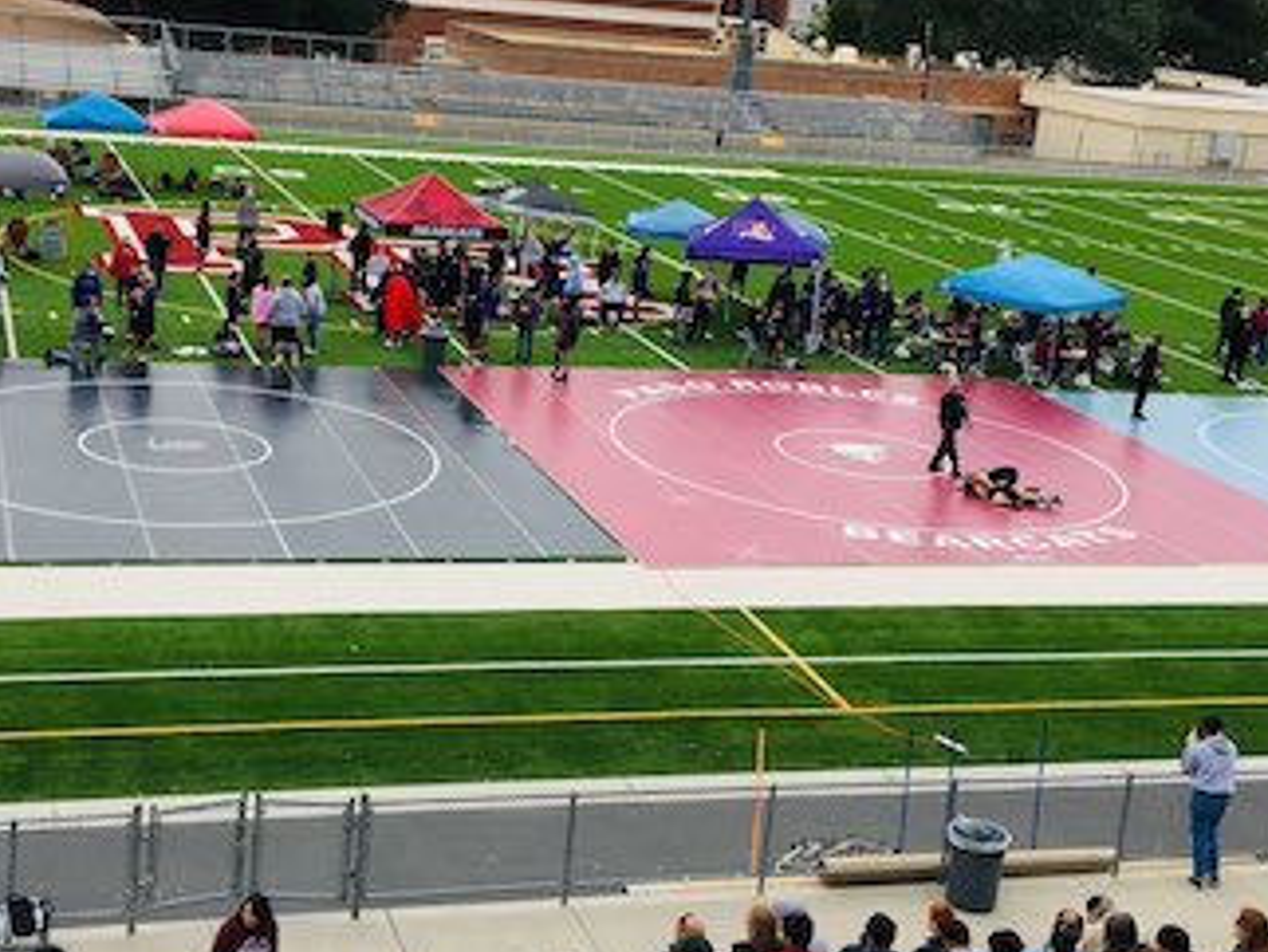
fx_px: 1980
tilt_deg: -13.2
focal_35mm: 54
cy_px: 378
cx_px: 516
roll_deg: -5.5
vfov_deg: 27.0
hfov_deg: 35.4
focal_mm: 4.15
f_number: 2.2
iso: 25
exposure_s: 1/1221
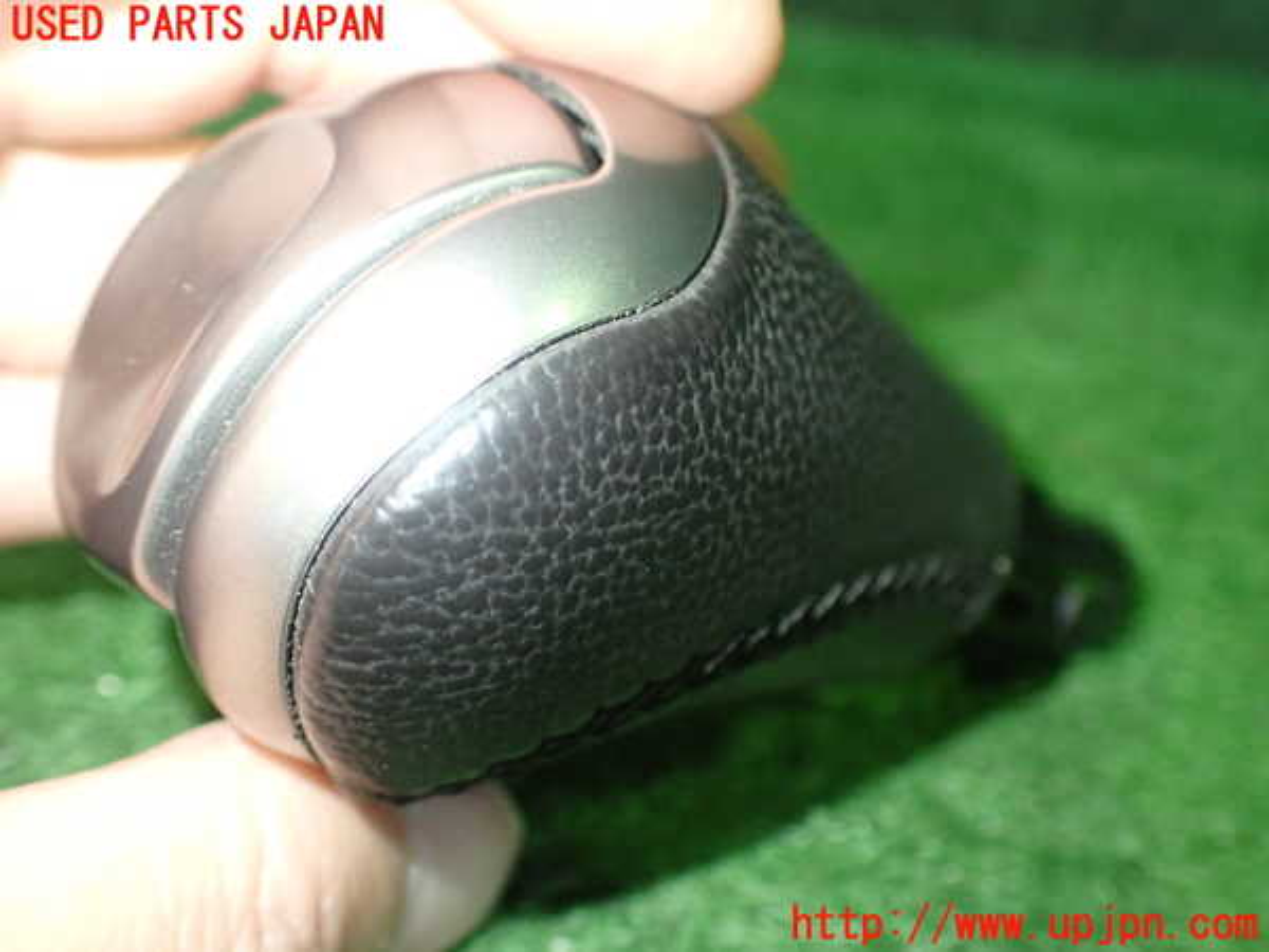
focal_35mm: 30
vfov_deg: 46.8
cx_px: 634
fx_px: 1100
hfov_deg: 60.0
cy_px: 476
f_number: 2.3
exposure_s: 1/60
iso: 800
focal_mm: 5.4
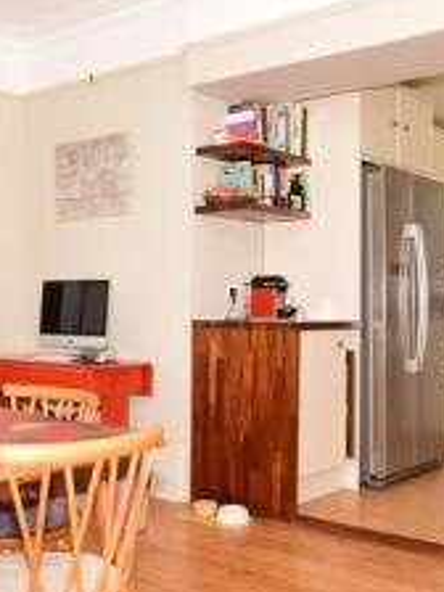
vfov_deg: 40.9
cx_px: 98
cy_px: 300
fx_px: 794
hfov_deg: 30.6
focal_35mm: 46
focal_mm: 11
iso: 400
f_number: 7.1
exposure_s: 1/200
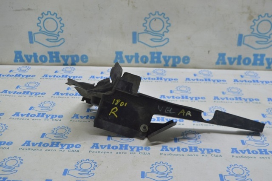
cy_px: 90
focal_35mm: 45
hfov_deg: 43.7
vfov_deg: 29.8
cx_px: 136
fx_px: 340
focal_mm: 30
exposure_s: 1/40
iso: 400
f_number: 5.6
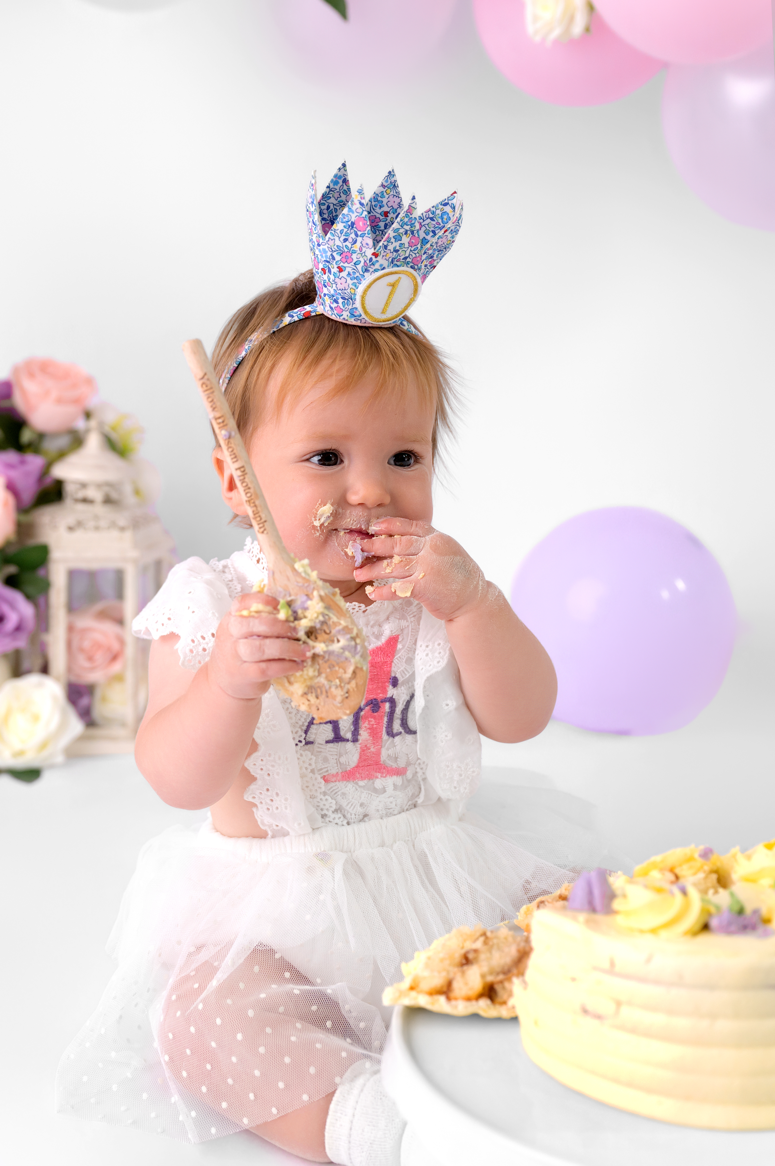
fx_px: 1487
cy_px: 583
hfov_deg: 29.2
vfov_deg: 42.8
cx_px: 388
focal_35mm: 46
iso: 500
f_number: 4
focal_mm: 46
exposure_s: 1/250
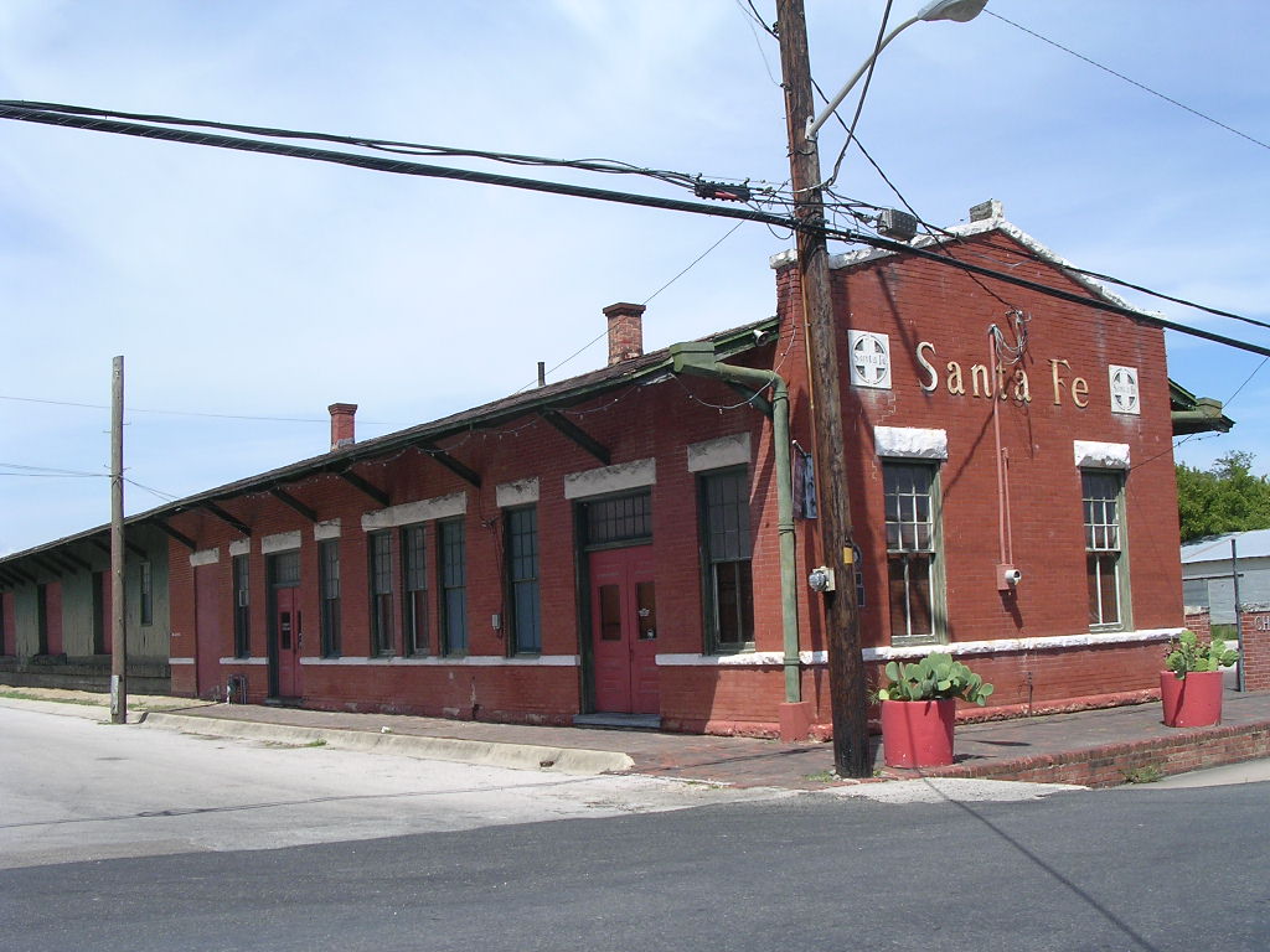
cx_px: 635
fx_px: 1394
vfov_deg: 37.7
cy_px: 476
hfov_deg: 49.0
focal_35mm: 38
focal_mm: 5.8
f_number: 5.6
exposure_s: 1/308
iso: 100
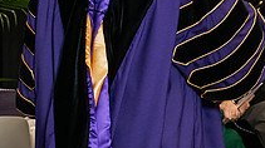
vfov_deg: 5.9
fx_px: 1417
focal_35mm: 202
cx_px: 281
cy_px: -53
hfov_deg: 10.6
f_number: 5
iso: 2500
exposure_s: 1/200
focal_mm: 70
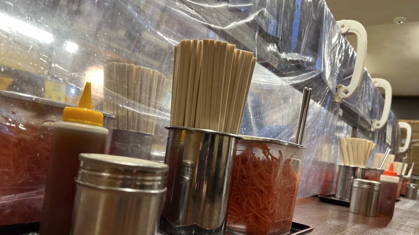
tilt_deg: +0.1
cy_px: 150
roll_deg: -8.0
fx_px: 322
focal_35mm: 29
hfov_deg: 66.1
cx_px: 207
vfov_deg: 39.8
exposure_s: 1/60
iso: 250
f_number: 1.5
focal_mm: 5.7
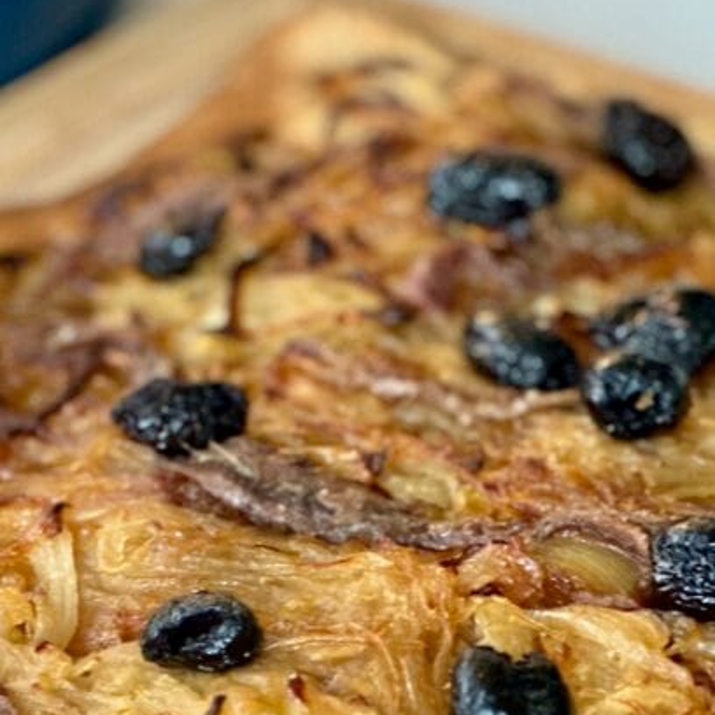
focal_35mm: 171
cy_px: 384
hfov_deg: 10.1
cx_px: -140
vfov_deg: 10.2
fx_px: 3996
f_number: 2.8
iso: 320
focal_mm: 9
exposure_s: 1/20
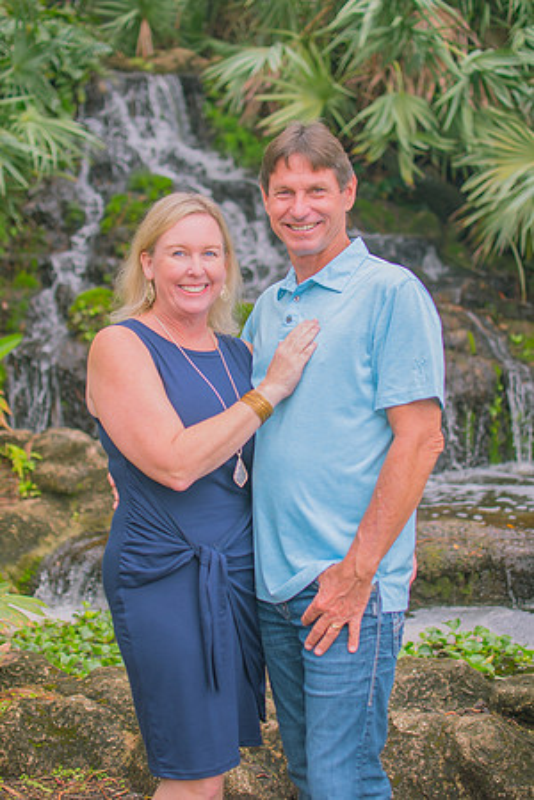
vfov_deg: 38.2
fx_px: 1157
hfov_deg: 26.0
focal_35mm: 52
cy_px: 400
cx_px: 267
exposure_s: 1/250
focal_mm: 35
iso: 100
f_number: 2.2
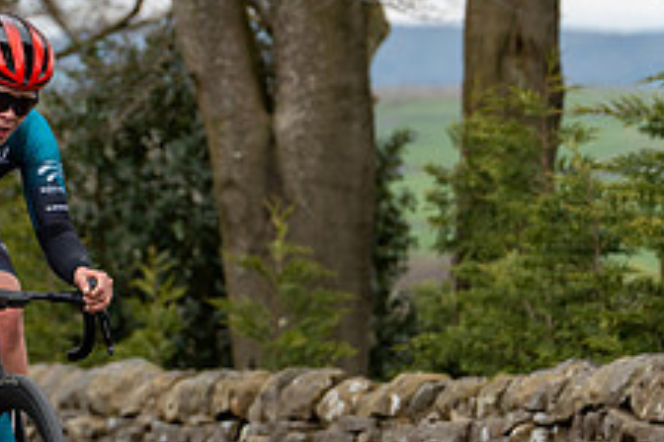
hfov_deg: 6.4
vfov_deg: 4.3
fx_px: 5916
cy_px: 156
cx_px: 36
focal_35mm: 321
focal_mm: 124
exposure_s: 1/640
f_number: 4
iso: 200
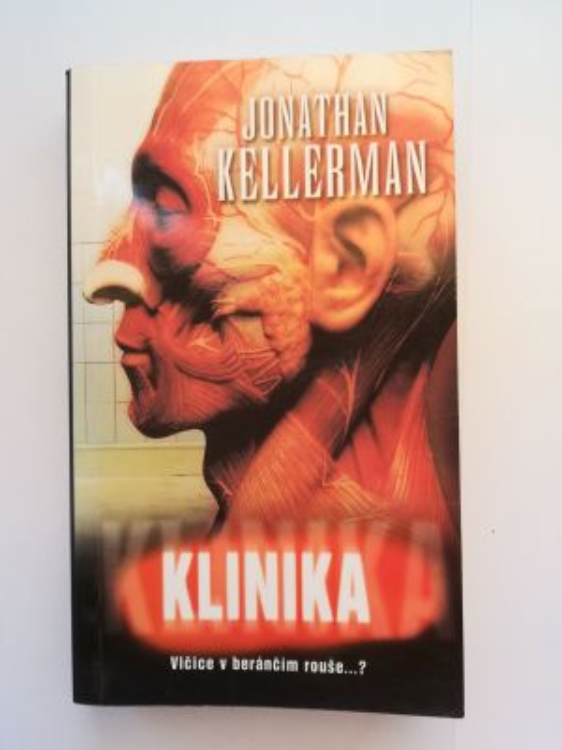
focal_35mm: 26
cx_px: 281
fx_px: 563
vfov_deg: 67.3
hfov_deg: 53.1
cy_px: 375
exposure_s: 1/50
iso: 64
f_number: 2.2
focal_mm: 3.83
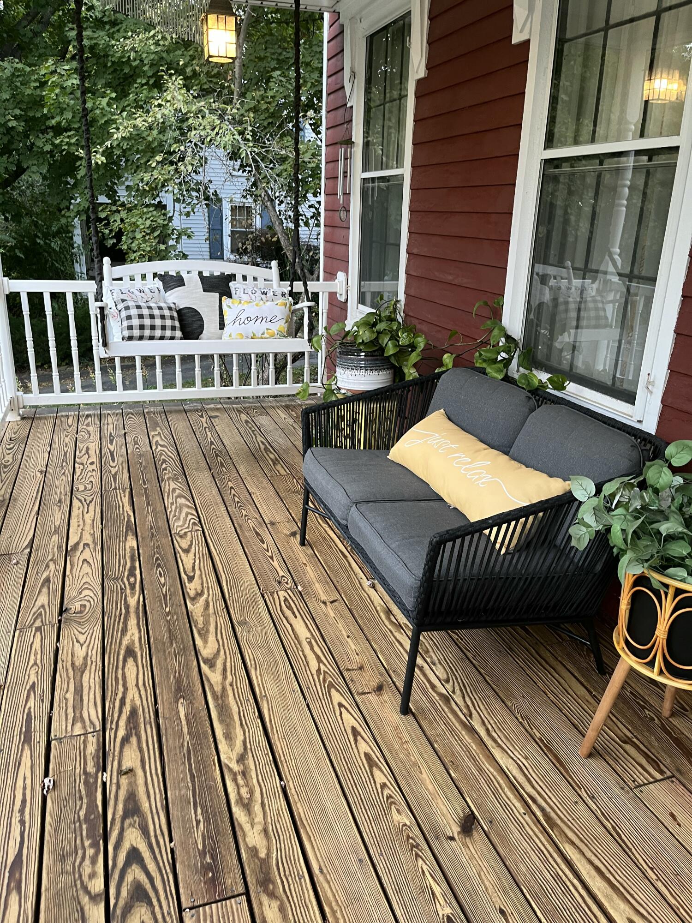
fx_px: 693
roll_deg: -2.3
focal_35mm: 26
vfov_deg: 67.3
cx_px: 346
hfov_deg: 53.1
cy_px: 462
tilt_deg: -18.0
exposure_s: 1/60
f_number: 1.6
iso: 100
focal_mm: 5.1
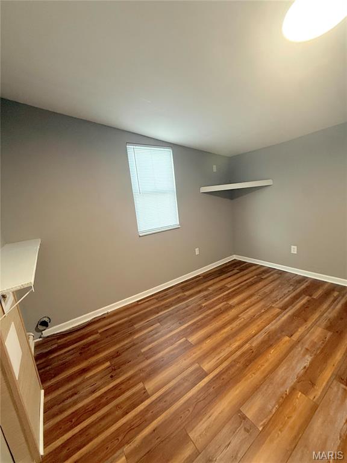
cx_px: 174
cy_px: 232
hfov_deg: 85.7
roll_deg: +6.1
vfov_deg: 102.1
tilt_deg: -10.8
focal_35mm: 14
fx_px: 187
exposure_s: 1/60
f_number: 2.2
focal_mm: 2.22
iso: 400
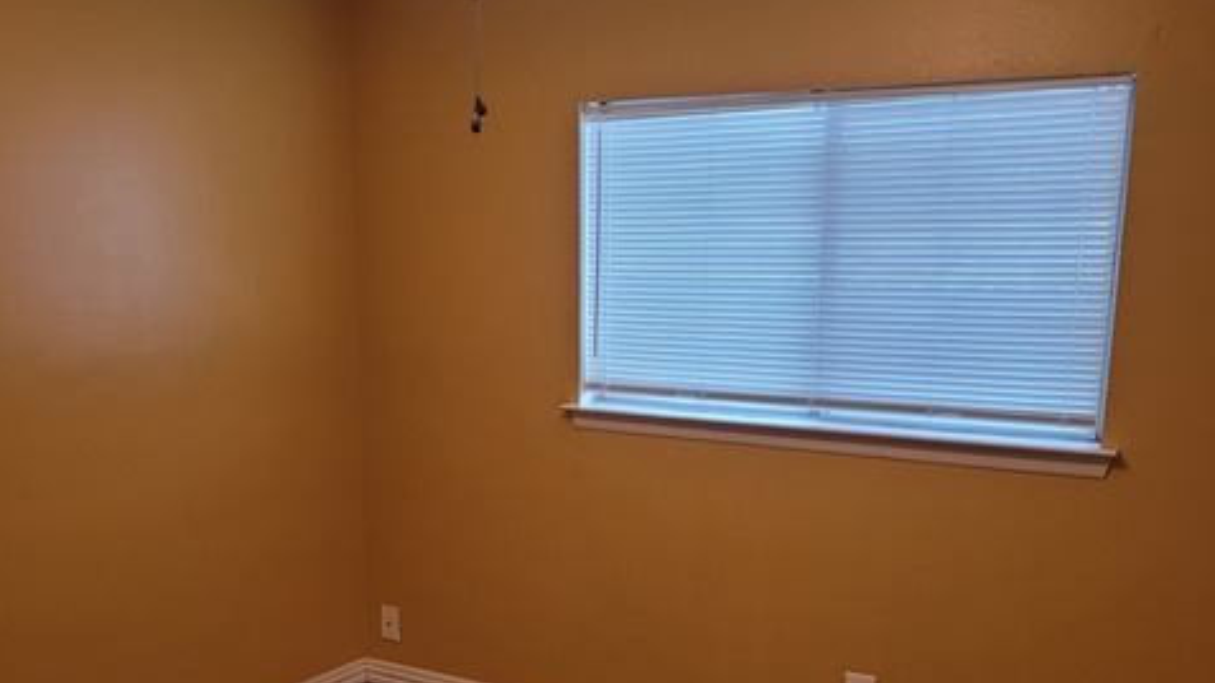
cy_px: 500
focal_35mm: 38
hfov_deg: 52.8
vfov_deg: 30.7
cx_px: 606
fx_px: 1224
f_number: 1.8
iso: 160
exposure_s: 1/40
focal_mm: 5.4
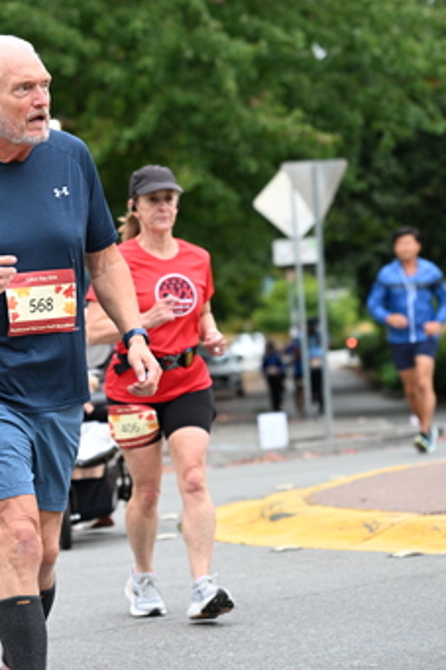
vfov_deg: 12.6
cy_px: 202
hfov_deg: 8.4
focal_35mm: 163
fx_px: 3032
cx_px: 103
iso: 1600
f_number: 4
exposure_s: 1/640
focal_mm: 101
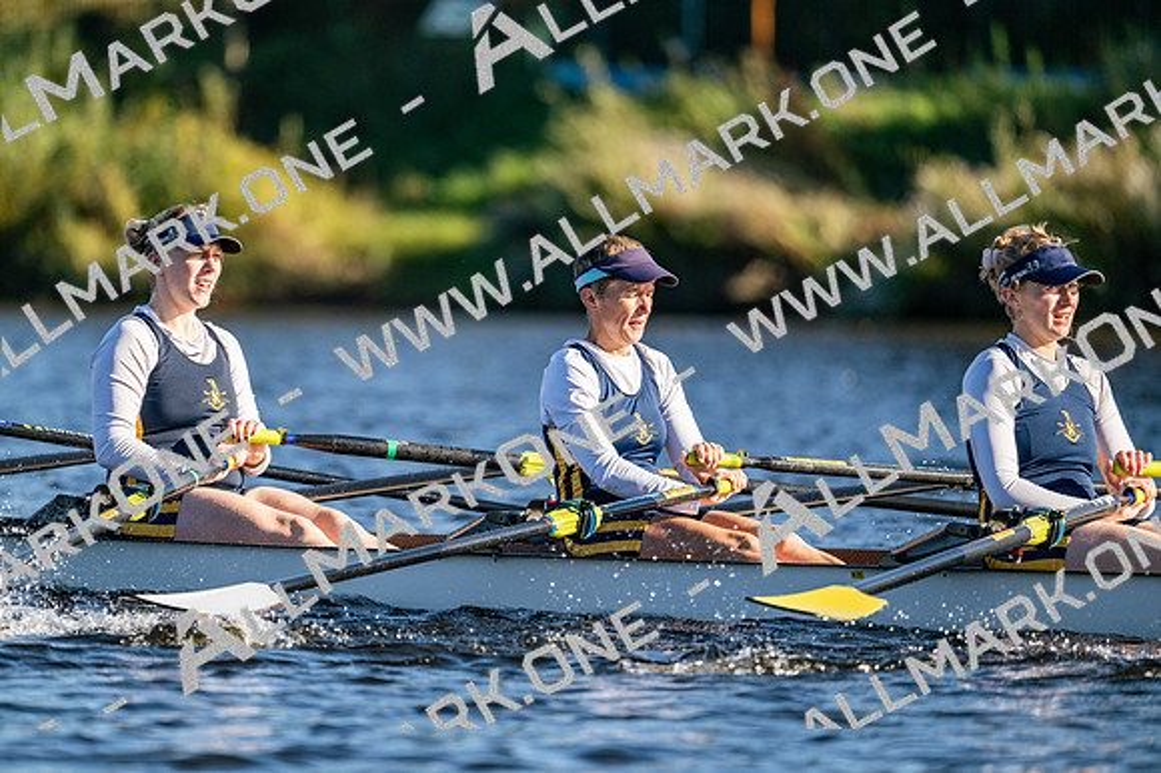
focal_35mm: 400
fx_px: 12895
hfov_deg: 5.2
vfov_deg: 3.4
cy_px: 386
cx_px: 580
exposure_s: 1/2500
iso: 400
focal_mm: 400
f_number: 4.5
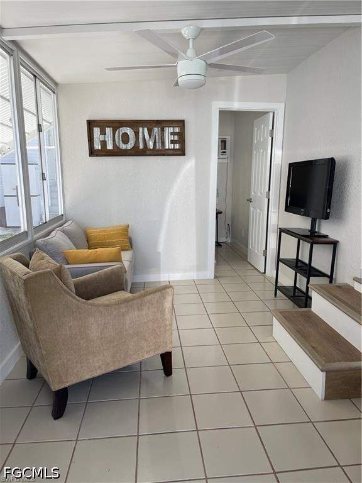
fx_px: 363
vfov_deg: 67.3
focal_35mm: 26
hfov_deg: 53.1
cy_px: 242
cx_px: 181
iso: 32
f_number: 1.6
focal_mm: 5.1
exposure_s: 1/373
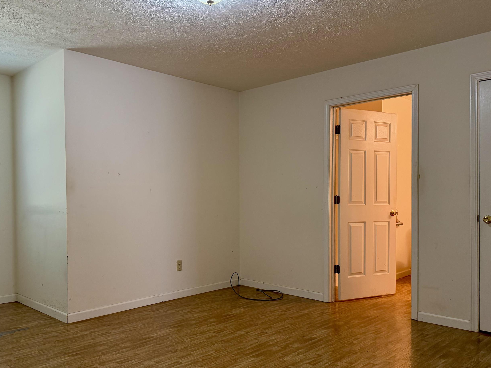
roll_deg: +1.3
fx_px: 425
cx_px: 212
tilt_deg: -1.6
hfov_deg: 59.7
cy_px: 205
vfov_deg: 46.7
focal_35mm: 30
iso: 250
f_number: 1.78
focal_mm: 6.76
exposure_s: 1/120
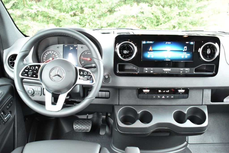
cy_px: 76
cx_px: 114
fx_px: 229
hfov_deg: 53.1
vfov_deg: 36.8
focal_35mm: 36
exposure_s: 1/40
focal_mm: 24
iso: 3600
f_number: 4.5
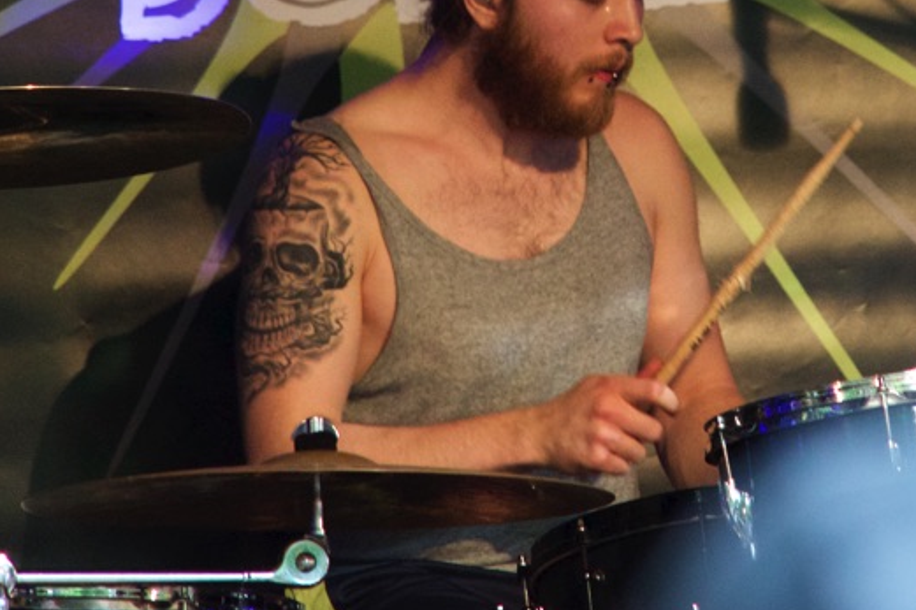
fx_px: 12005
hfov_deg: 4.4
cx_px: 615
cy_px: 36
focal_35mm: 472
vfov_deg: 2.9
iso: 10000
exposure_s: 1/250
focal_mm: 240
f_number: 6.3
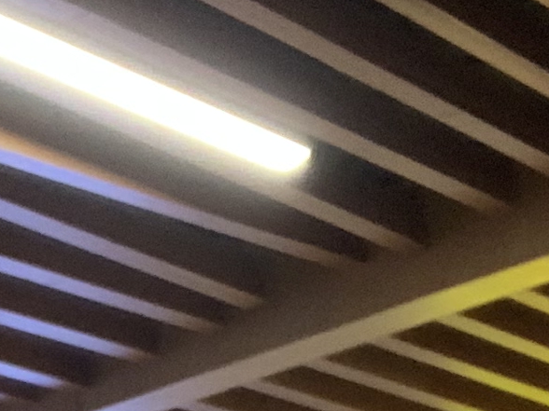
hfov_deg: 11.3
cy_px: 902
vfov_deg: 8.3
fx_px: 2664
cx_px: -260
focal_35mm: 168
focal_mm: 2.87
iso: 200
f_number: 2.2
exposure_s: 1/50
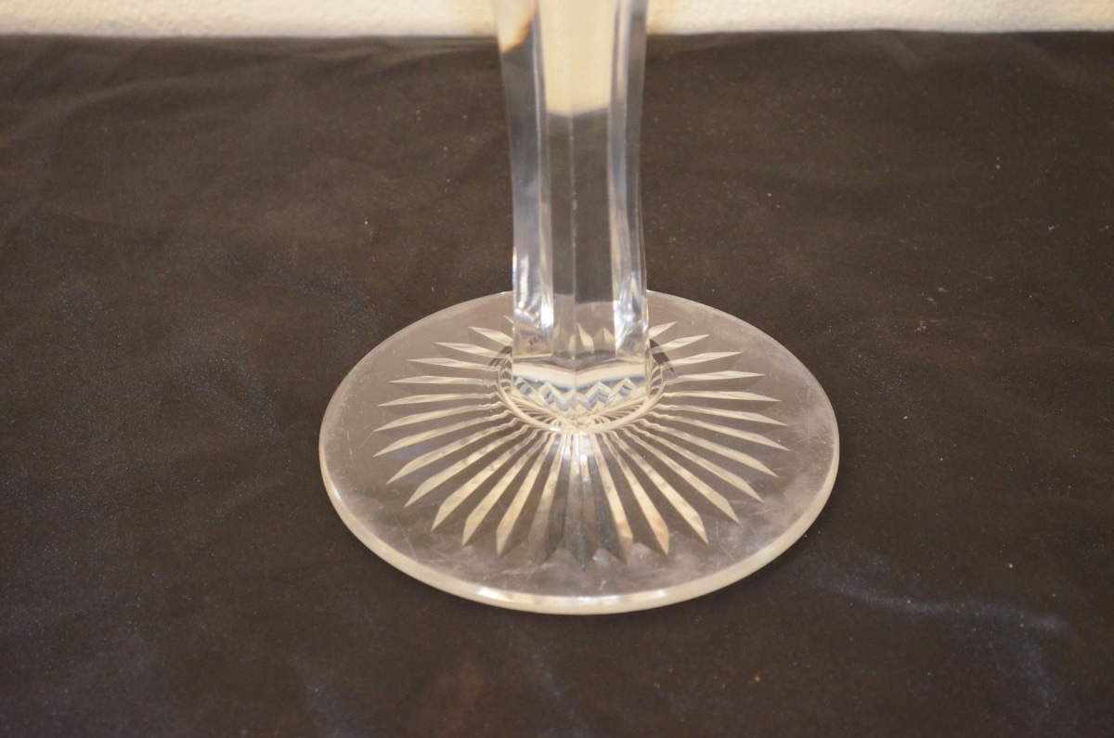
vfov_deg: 16.5
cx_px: 557
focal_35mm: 82
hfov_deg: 24.7
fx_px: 2548
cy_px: 369
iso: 3200
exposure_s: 1/60
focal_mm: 55
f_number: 5.6
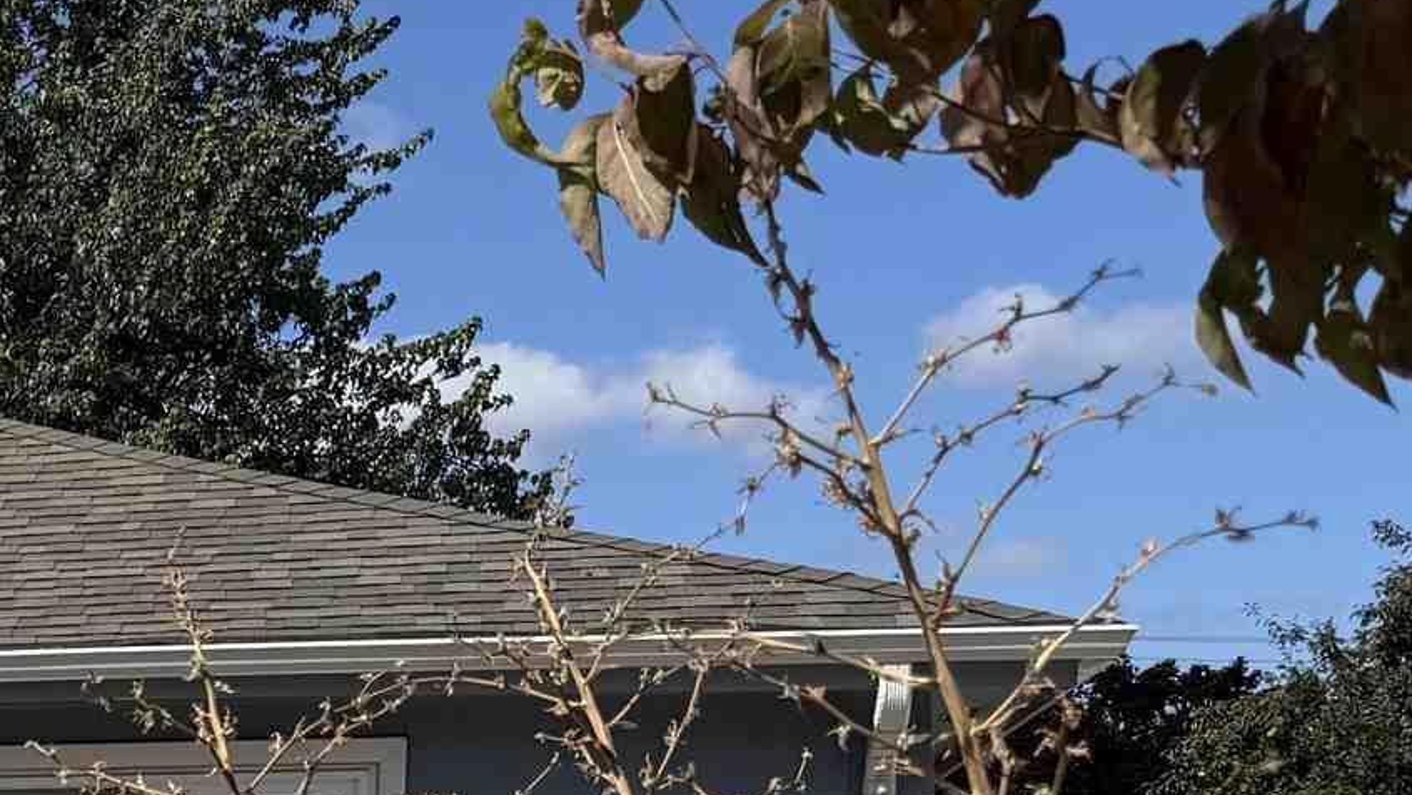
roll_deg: -1.4
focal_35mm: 95
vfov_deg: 12.2
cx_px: -961
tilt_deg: -1.0
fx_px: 3557
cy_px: 1151
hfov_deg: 18.6
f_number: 1.78
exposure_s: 1/6173
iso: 80
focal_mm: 6.76
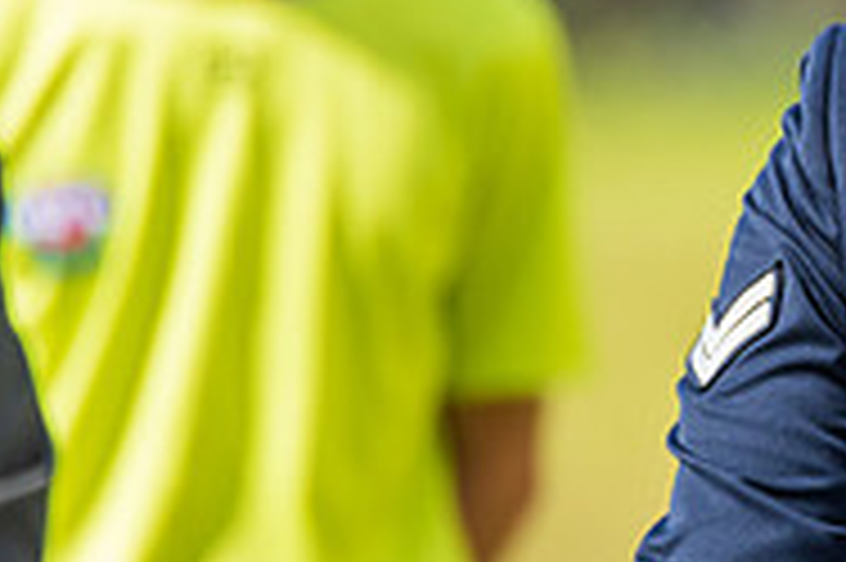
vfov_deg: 0.7
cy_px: 232
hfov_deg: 1.1
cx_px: 1179
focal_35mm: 1856
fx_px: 43577
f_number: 8
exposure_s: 1/1600
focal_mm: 600
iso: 800
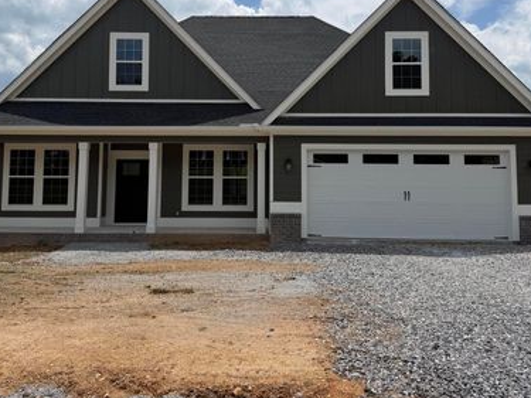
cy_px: 140
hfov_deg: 56.8
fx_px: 491
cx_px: 249
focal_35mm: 32
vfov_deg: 43.6
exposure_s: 1/10309
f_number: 1.78
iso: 80
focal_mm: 6.76
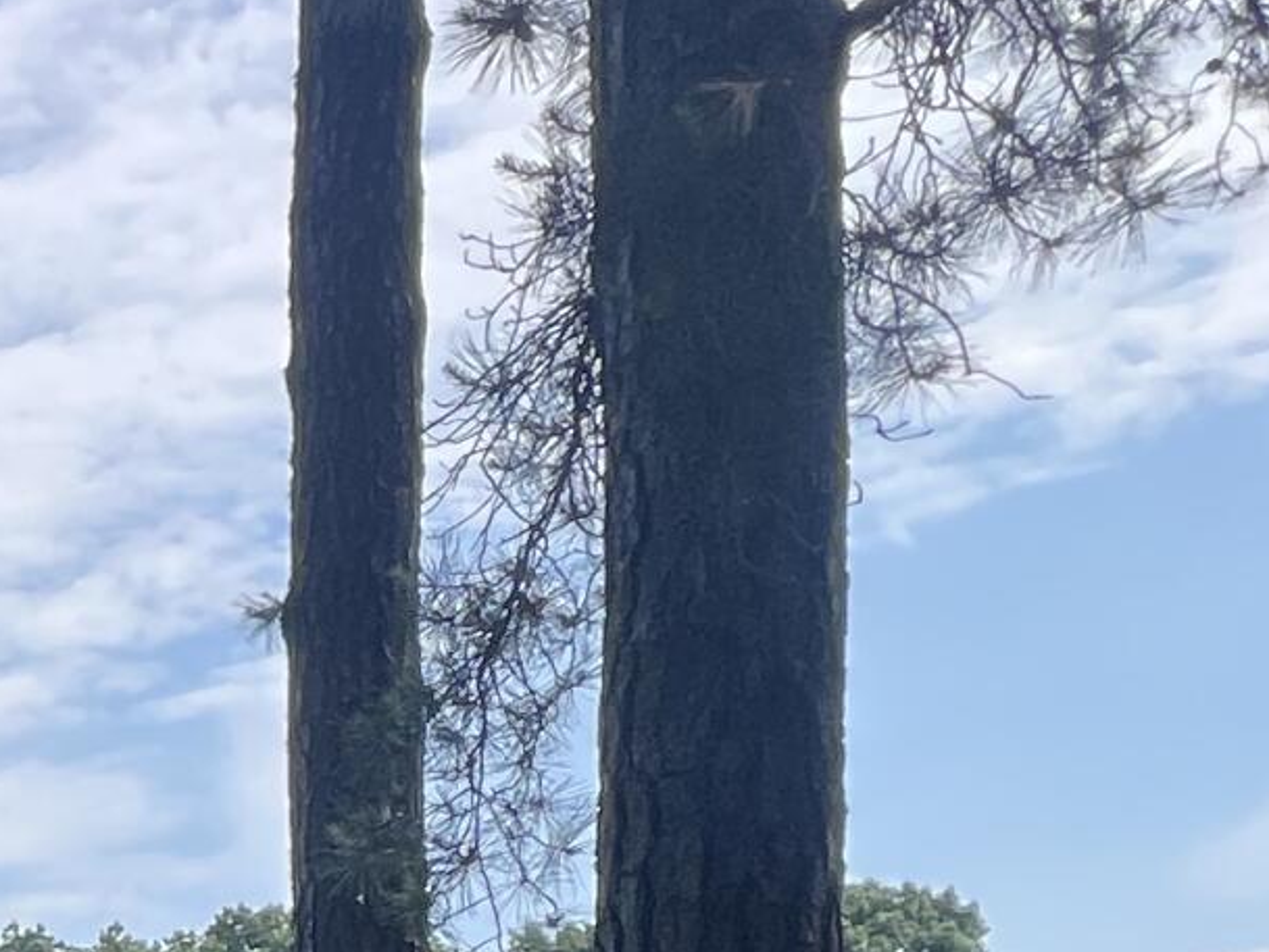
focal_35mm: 64
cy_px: 1500
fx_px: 2347
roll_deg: +0.4
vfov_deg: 19.4
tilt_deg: +1.4
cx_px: -1088
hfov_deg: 20.3
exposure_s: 1/840
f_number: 1.8
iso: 32
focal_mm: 1.57
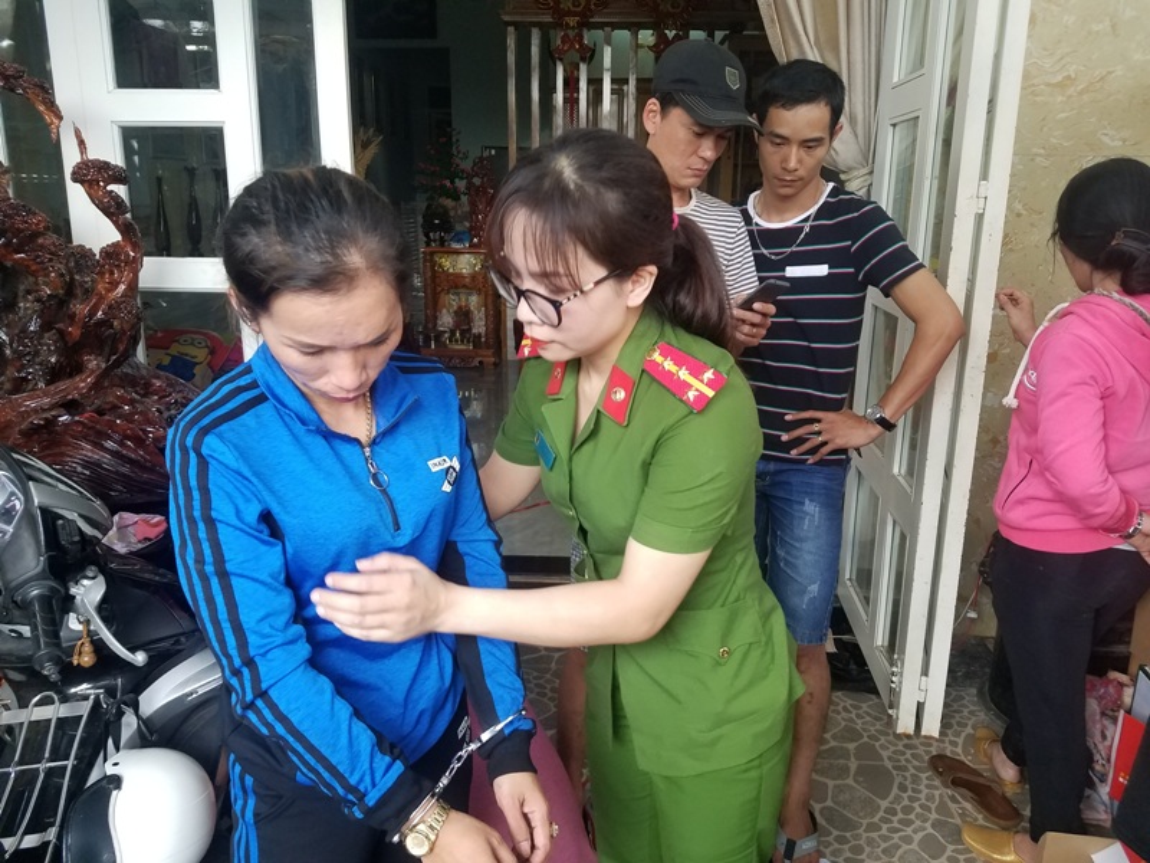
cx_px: 575
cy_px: 432
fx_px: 864
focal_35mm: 26
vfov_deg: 53.1
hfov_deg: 67.3
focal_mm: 4.2
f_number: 1.7
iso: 250
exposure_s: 1/100
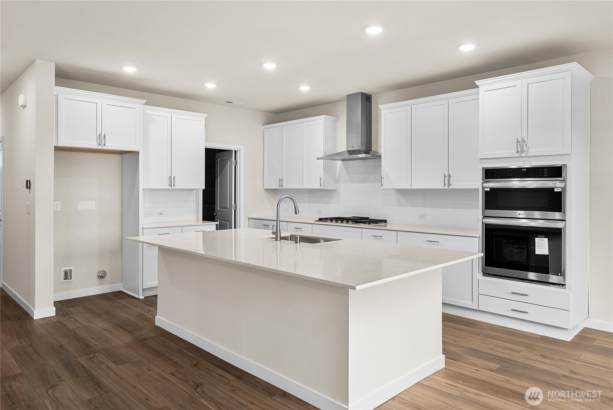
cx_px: 306
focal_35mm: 24
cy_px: 205
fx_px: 409
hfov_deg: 73.7
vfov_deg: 53.2
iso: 800
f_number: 7.1
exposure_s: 1/30
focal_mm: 24
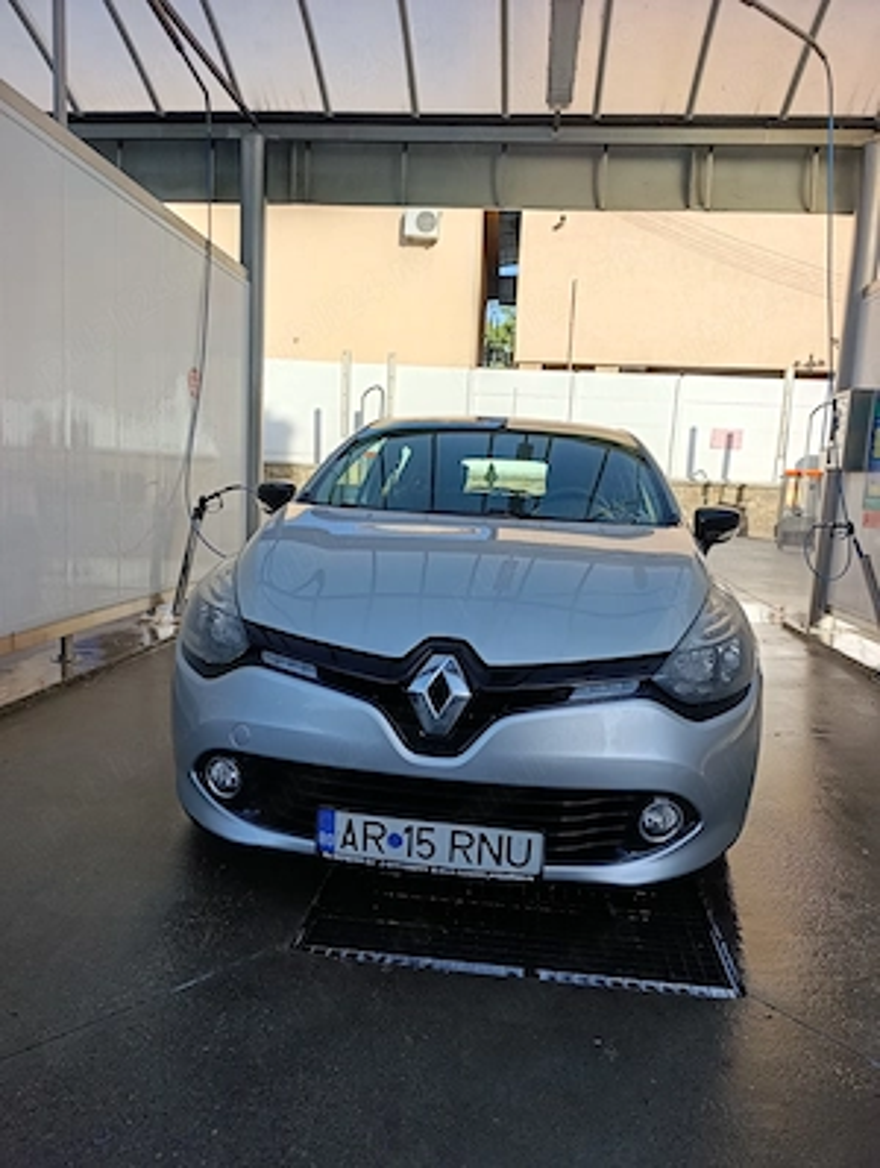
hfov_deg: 59.0
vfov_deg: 73.8
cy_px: 584
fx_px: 777
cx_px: 440
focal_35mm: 23
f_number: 1.65
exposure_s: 1/450
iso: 50
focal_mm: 6.11
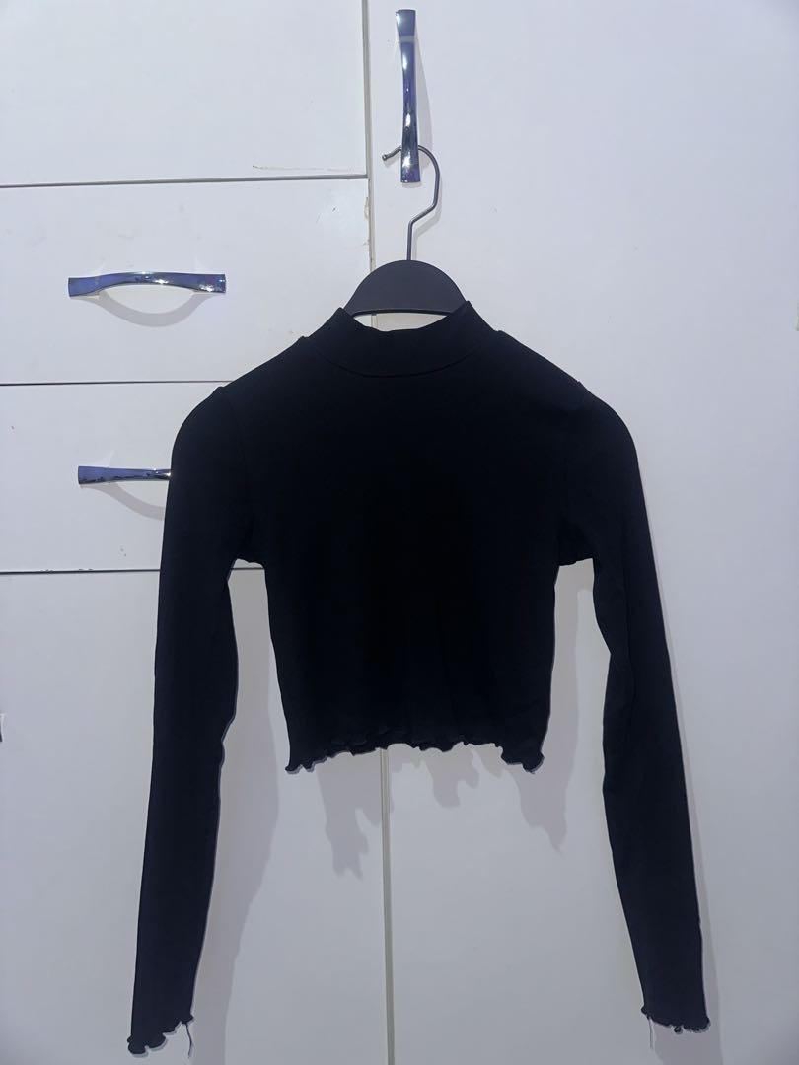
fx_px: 739
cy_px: 532
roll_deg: +0.0
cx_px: 400
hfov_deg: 56.8
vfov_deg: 71.6
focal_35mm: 24
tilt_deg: -5.0
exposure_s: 1/33
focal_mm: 6.86
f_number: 1.78
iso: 64
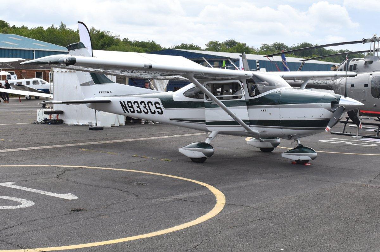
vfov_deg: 28.0
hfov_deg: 41.2
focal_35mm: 48
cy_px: 126
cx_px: 190
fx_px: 506
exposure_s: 1/400
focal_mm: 32
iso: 200
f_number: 10
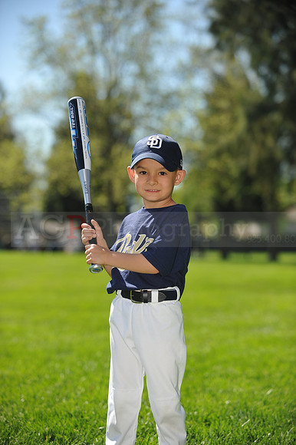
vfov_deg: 19.5
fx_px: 1296
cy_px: 222
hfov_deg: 13.0
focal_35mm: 105
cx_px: 148
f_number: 4
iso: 200
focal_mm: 105
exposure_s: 1/1600
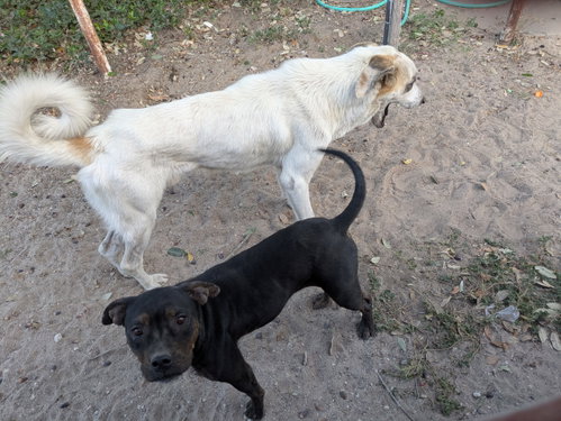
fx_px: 405
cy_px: 210
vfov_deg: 54.9
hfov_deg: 69.4
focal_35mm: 25
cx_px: 280
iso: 108
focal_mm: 5.43
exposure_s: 1/120
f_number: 1.89
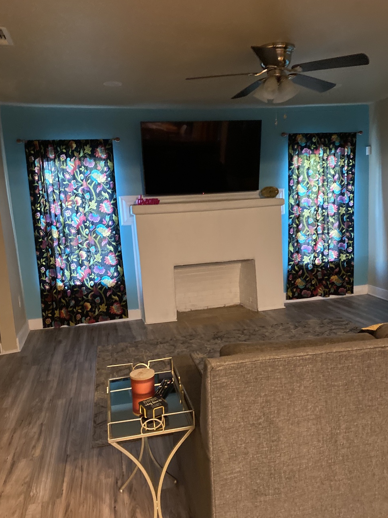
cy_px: 270
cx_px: 212
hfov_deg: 48.2
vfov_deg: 61.6
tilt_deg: -9.8
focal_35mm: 29
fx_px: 433
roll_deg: +1.2
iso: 800
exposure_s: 1/30
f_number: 1.8
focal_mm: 4.25
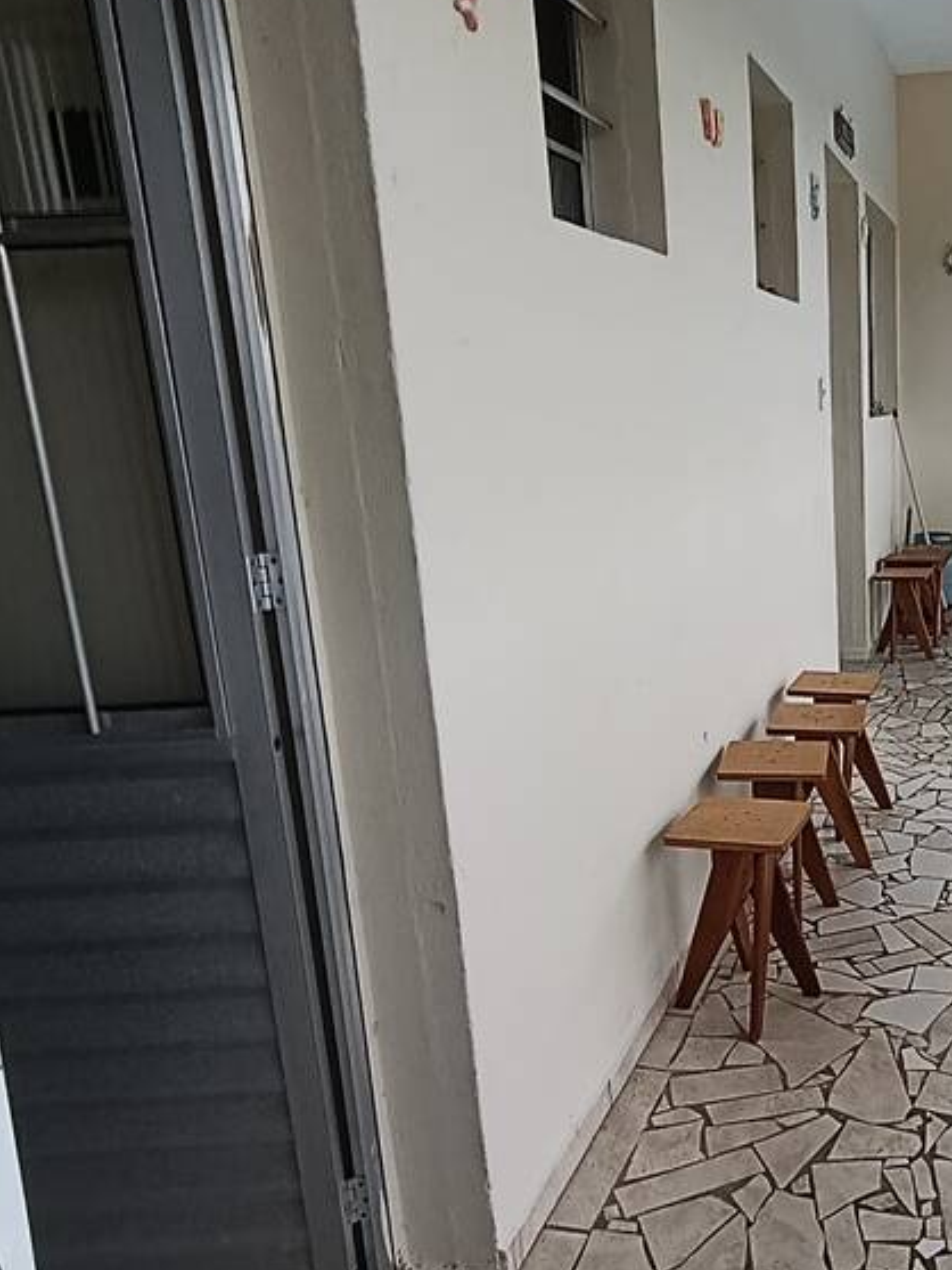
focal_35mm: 31
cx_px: 809
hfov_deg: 42.6
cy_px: 650
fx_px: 1136
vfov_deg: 58.3
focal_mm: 1.65
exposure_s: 1/165
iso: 50
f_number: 2.2
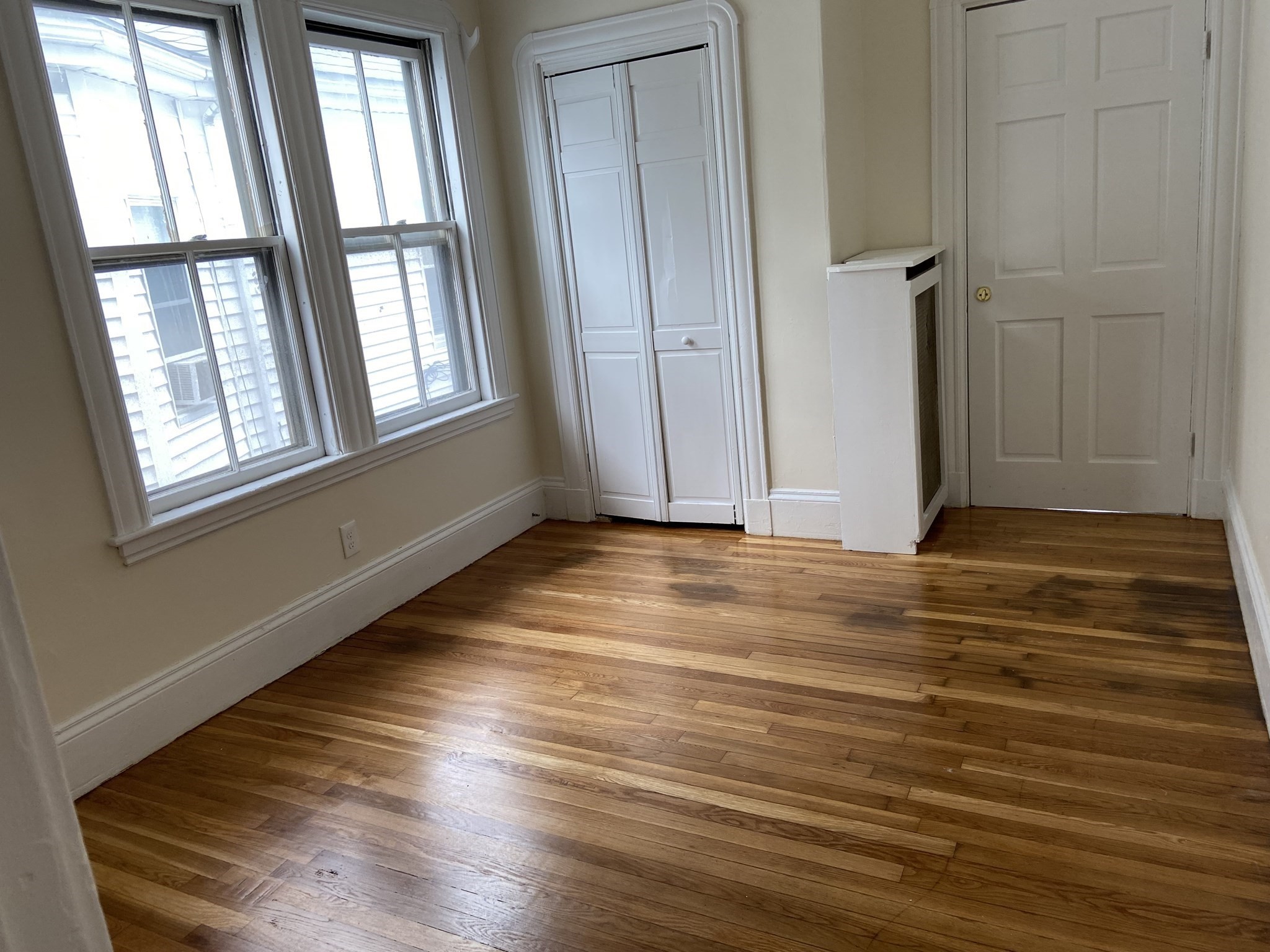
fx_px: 954
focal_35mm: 26
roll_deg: +5.4
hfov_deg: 67.3
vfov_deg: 53.1
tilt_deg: -14.3
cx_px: 635
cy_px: 476
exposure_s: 1/120
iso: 64
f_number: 1.8
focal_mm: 4.25
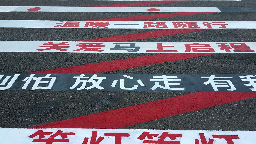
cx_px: 127
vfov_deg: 36.5
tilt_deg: -35.2
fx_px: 217
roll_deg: -0.7
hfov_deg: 61.0
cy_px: 89
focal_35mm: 32
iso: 32
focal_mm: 4.15
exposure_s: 1/33
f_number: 2.2
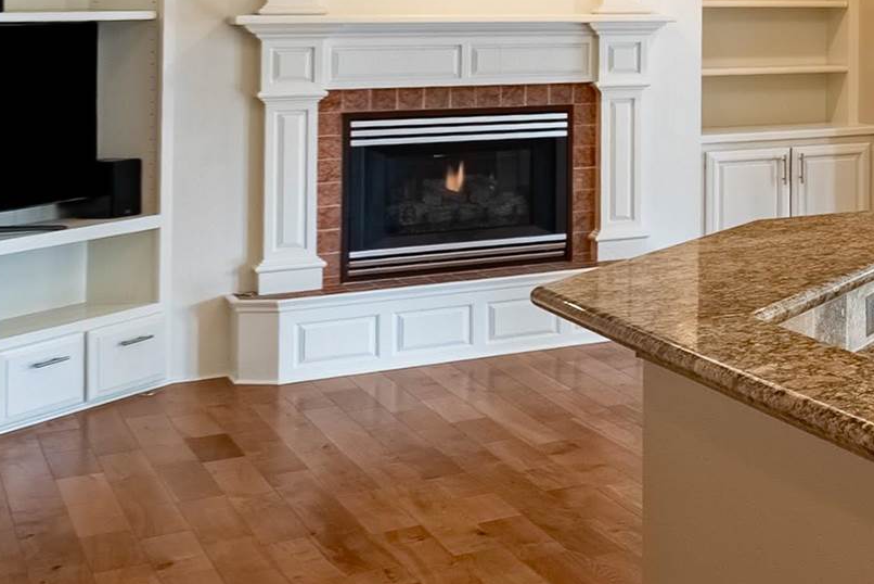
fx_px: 1481
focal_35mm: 61
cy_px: -28
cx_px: 1518
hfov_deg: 22.2
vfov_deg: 21.3
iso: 400
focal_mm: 16
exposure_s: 1/500
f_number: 8
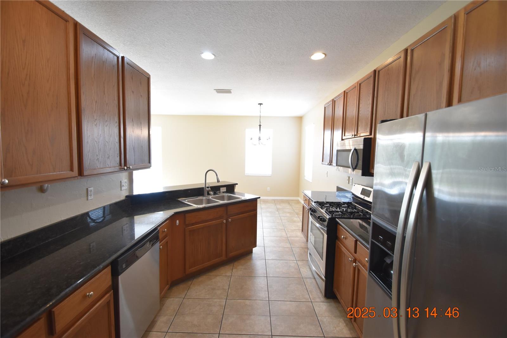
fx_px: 211
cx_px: 254
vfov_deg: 77.3
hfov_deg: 100.4
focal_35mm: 15
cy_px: 169
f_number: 3.5
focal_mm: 10
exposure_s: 1/60
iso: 800
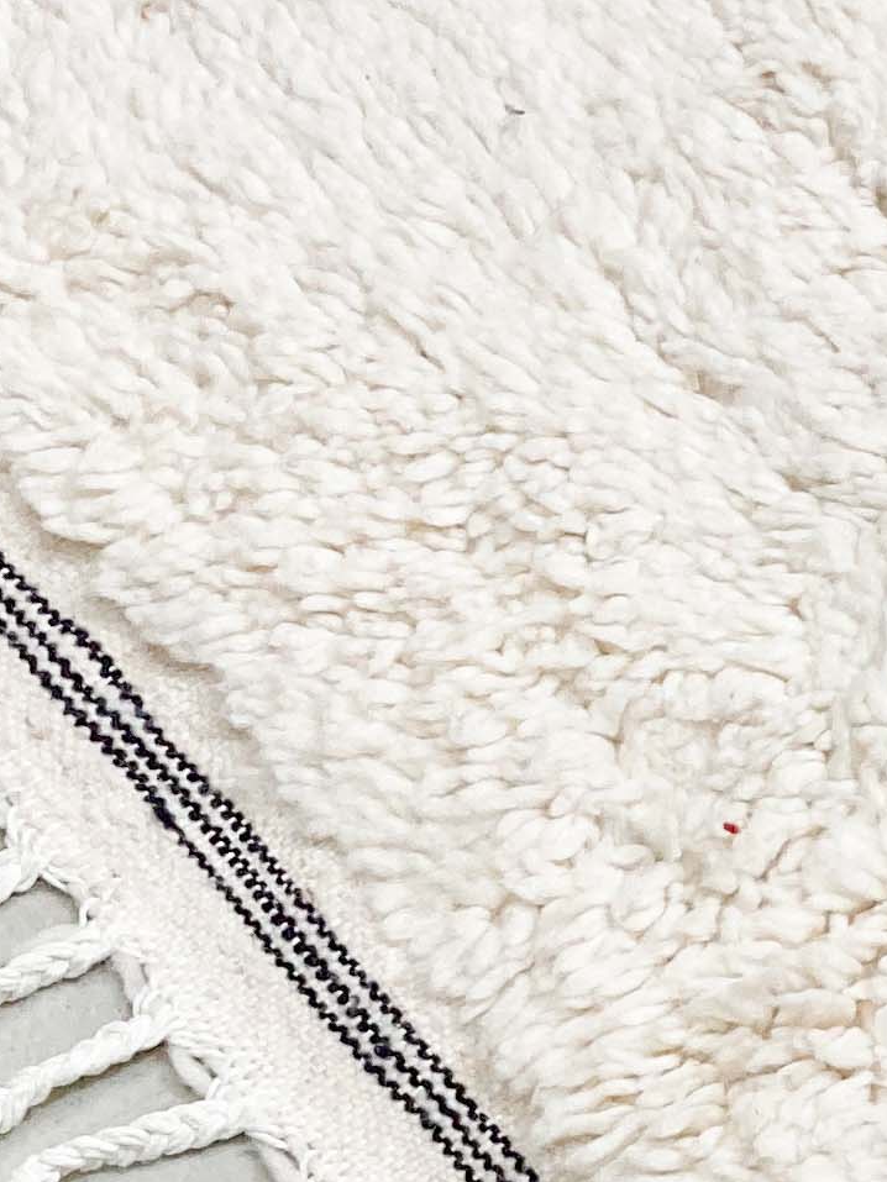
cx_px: 1444
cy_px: 1343
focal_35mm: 118
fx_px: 4031
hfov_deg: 11.8
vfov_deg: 16.1
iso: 80
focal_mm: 3.99
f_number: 1.8
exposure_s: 1/100
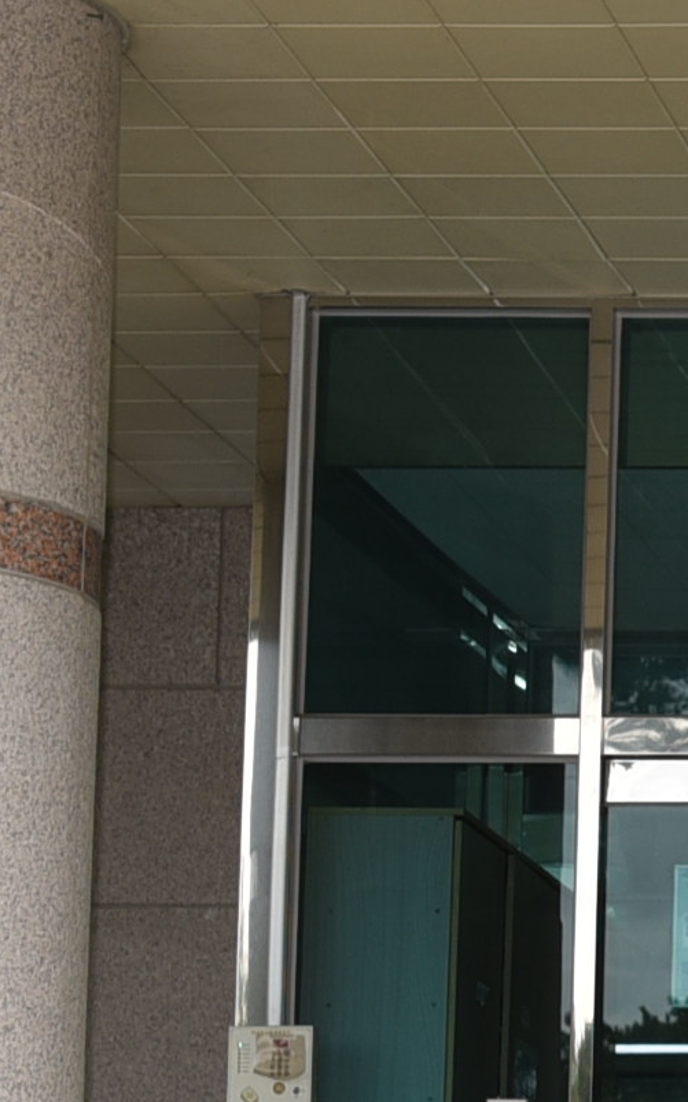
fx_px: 5162
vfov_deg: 12.1
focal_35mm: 172
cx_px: 1782
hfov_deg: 7.1
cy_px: 954
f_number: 5.6
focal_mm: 30
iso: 180
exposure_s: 1/125
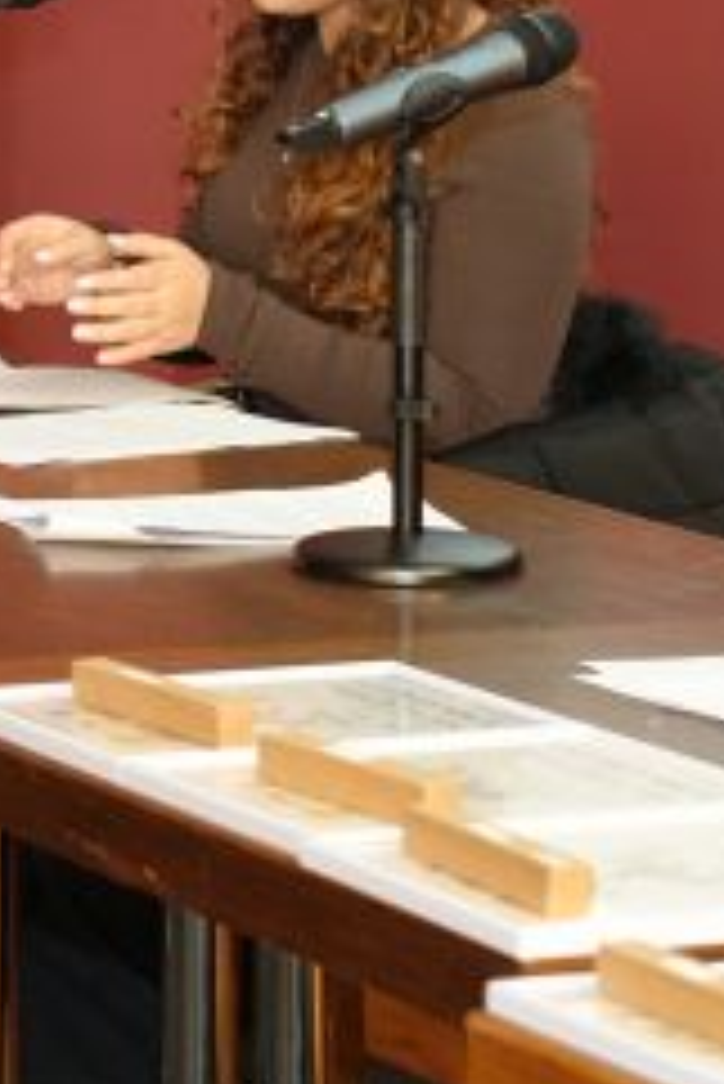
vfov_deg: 10.0
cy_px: -16
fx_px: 6145
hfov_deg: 6.3
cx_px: -1187
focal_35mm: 204
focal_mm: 48
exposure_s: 1/160
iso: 4000
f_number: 4
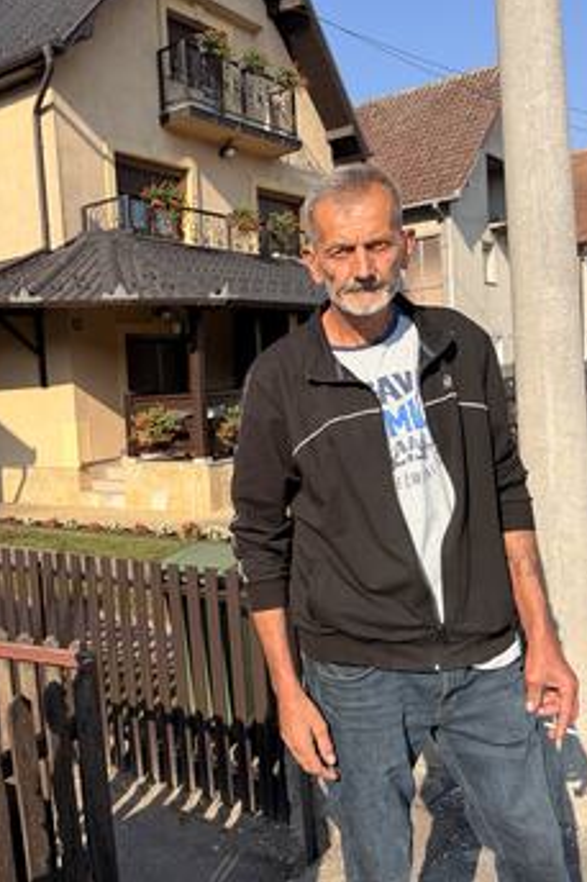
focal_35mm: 34
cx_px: 120
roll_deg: +3.9
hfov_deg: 37.5
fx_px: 832
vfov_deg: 55.8
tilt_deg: -2.9
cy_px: 435
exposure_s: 1/3425
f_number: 1.78
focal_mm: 6.76
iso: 80
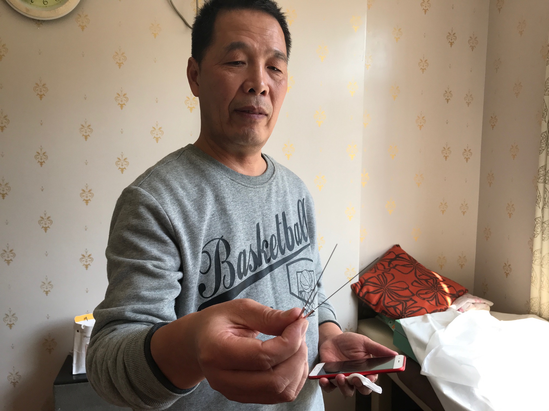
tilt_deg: -4.8
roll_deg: -0.4
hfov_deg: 63.4
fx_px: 444
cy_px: 206
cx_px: 274
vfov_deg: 49.7
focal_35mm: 28
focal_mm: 3.99
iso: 32
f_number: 1.8
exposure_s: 1/100
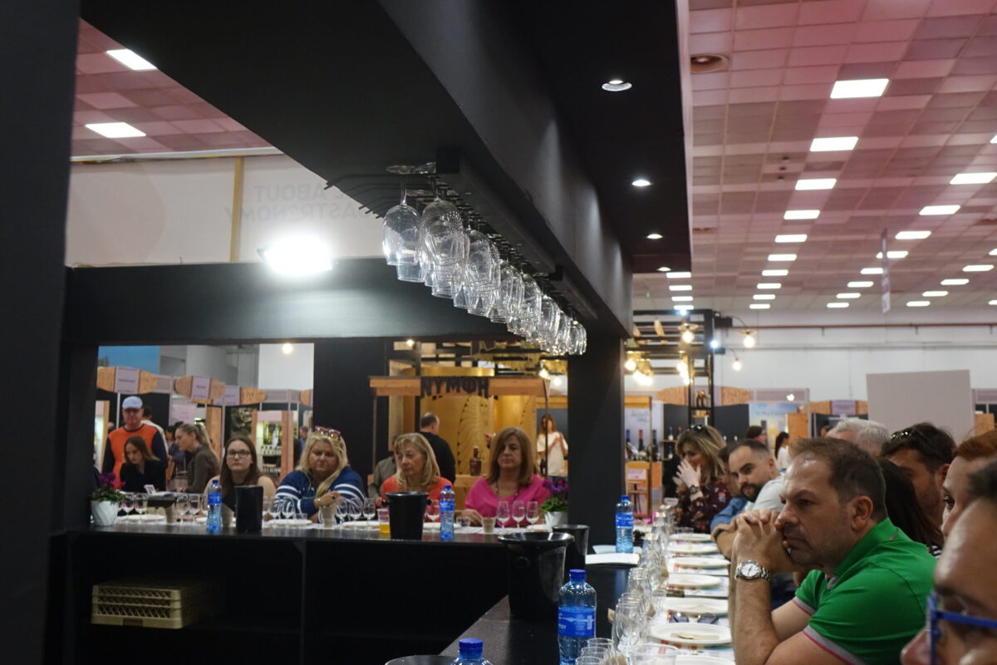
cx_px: 498
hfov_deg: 51.9
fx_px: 1025
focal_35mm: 37
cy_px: 332
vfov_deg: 35.9
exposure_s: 1/200
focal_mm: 13.65
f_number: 3.2
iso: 1000
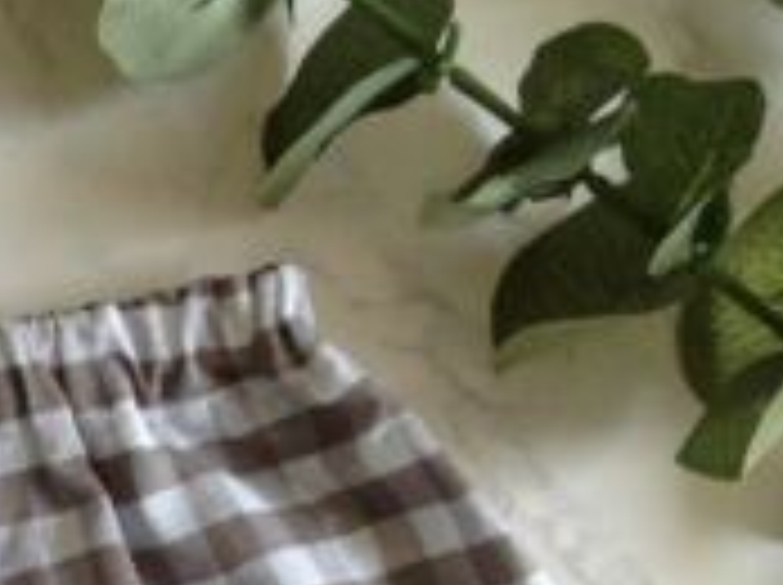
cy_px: 1048
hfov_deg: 13.9
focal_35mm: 136
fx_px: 3072
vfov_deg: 10.3
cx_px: -290
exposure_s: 1/188
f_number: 2.4
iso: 50
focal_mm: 4.28
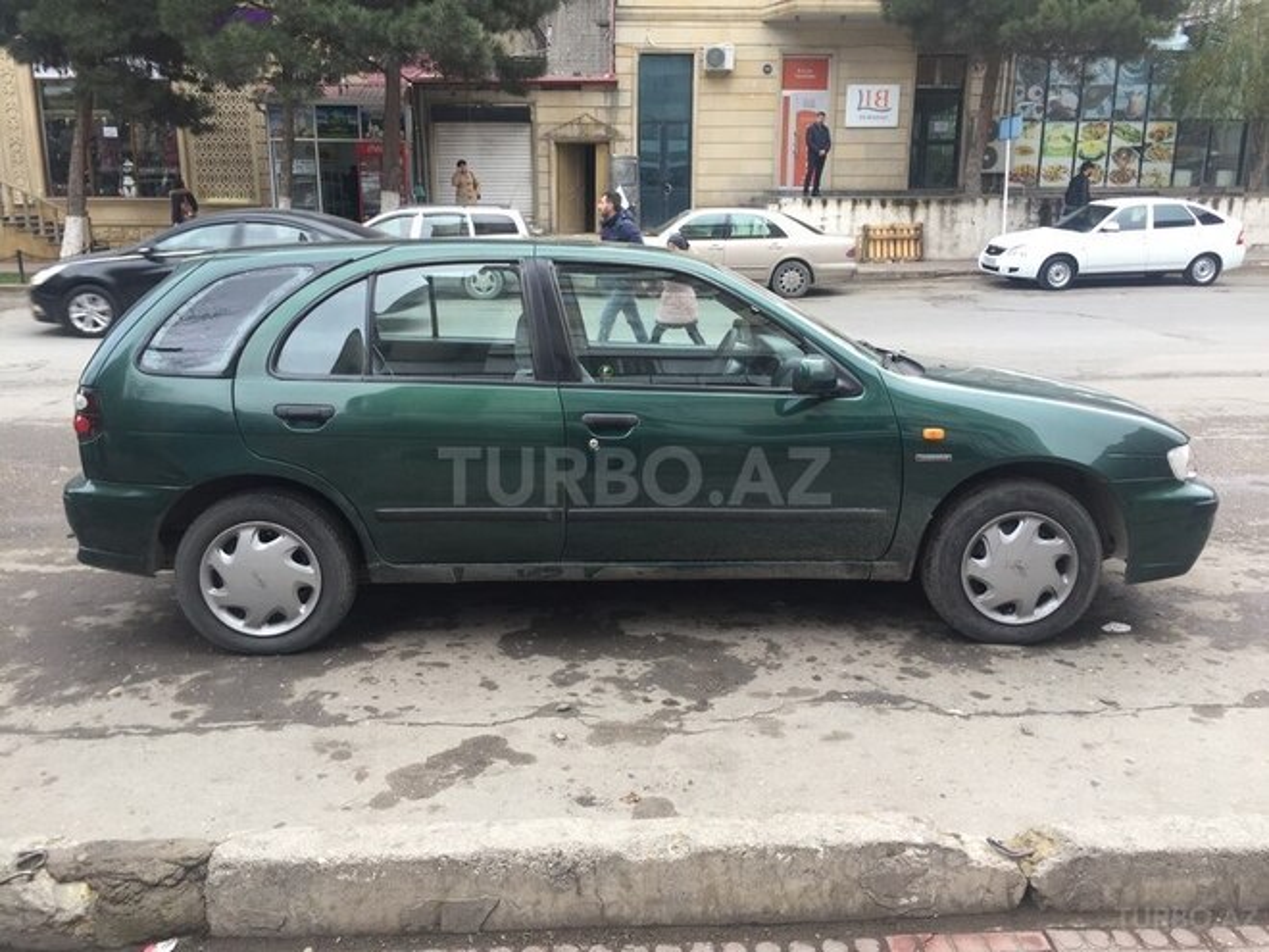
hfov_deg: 61.7
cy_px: 476
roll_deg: -0.4
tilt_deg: -12.0
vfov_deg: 48.2
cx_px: 634
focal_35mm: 29
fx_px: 1063
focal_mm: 4.15
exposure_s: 1/100
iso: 32
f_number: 2.2
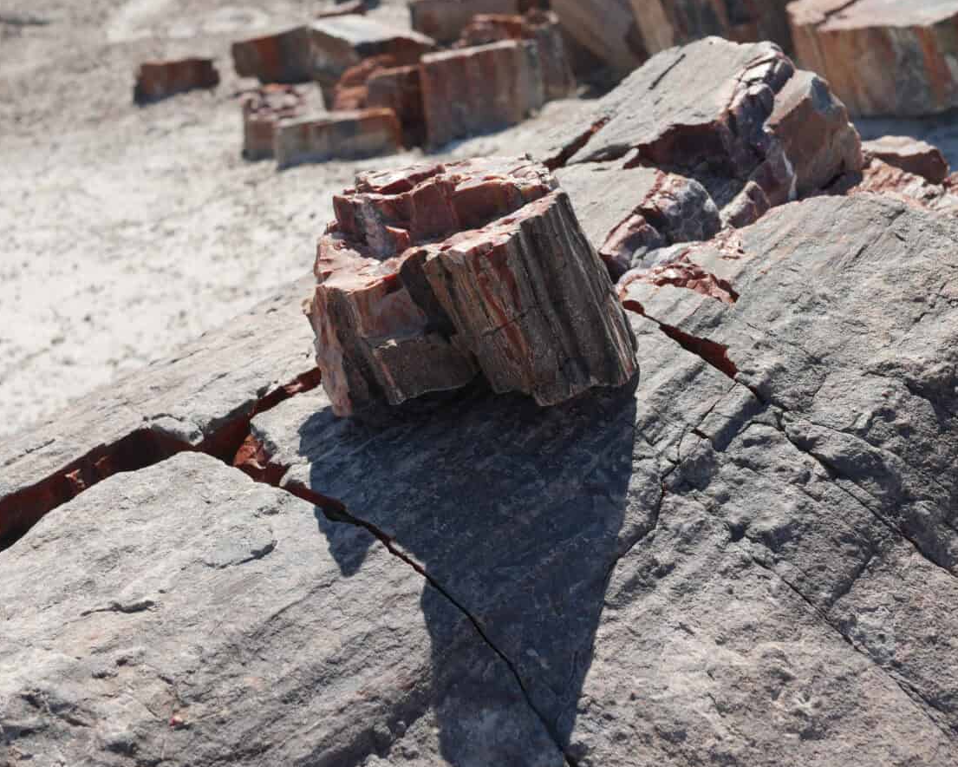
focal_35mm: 53
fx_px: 1503
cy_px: 387
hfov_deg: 35.4
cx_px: 459
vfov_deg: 28.6
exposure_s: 1/1000
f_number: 5
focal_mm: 25
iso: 200
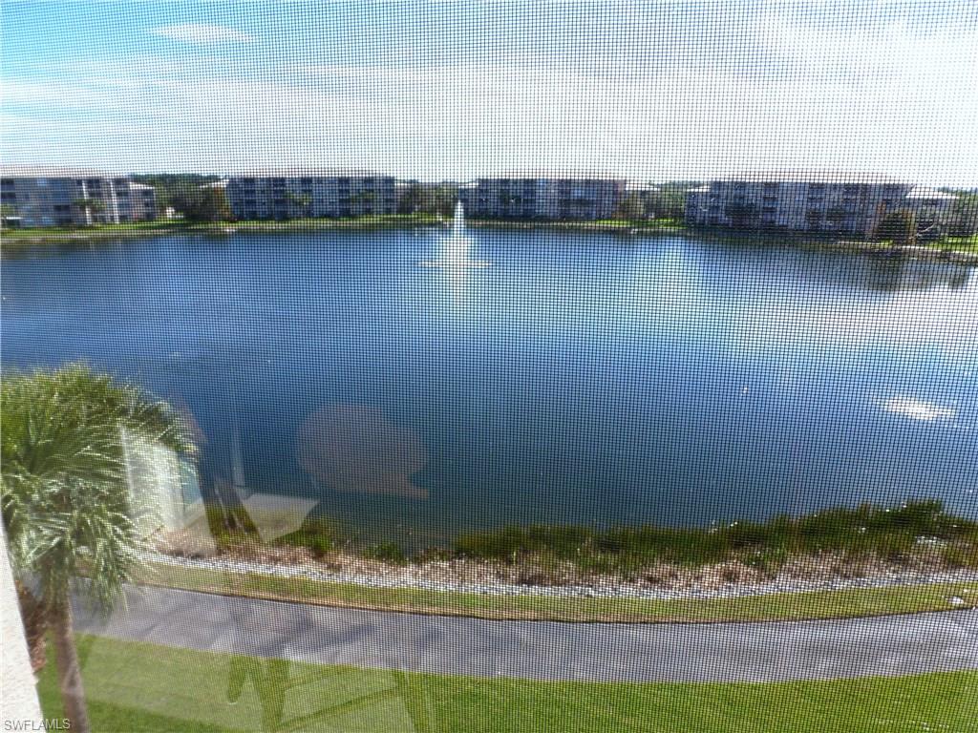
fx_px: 678
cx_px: 489
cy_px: 366
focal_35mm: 24
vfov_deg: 56.8
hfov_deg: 71.6
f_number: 4
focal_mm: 4.3
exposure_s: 1/320
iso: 100
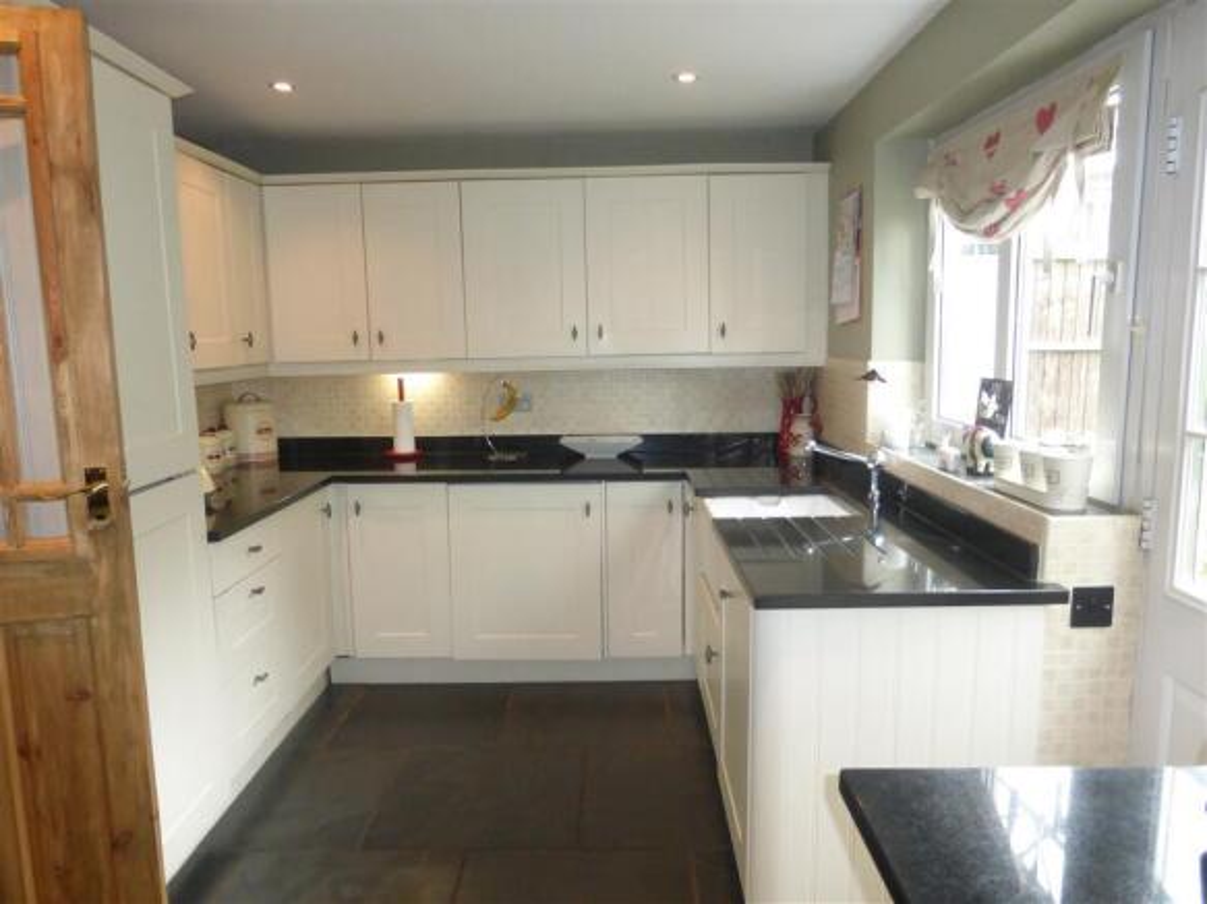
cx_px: 604
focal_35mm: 24
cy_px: 452
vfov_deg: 56.8
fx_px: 837
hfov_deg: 71.6
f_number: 3.3
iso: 500
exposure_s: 1/60
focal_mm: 4.3
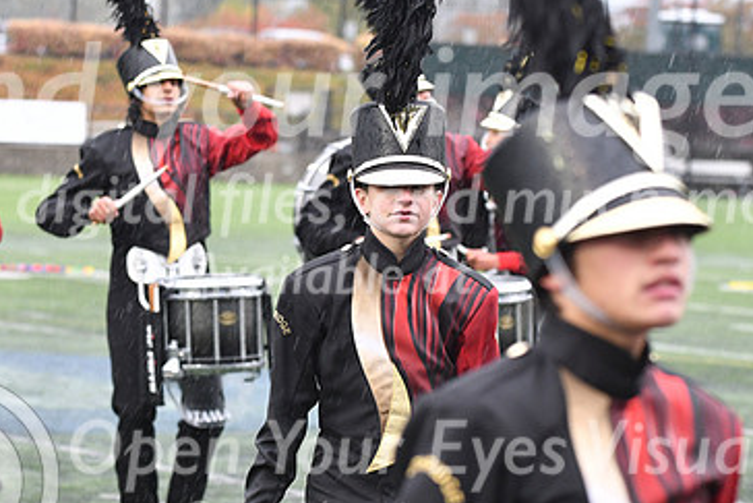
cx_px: 331
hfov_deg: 8.8
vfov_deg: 5.9
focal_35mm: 234
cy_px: 309
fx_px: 4896
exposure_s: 1/320
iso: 1000
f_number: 4
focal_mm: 98
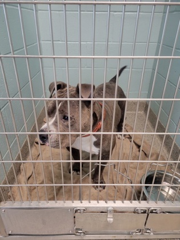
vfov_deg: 67.3
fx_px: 180
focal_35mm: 26
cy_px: 120
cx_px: 90
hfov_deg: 53.1
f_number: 1.8
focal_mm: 5.4
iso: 200
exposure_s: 1/40
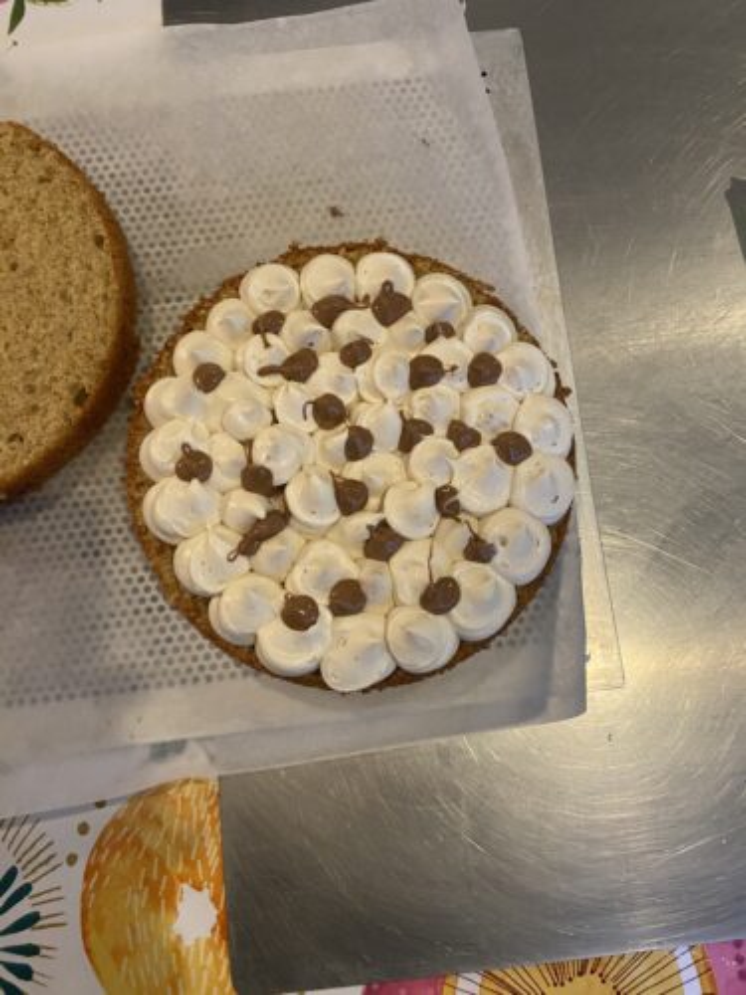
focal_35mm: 26
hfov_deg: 53.1
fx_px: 747
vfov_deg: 67.3
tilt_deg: -80.3
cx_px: 373
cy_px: 498
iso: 320
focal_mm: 4.25
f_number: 1.8
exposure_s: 1/50
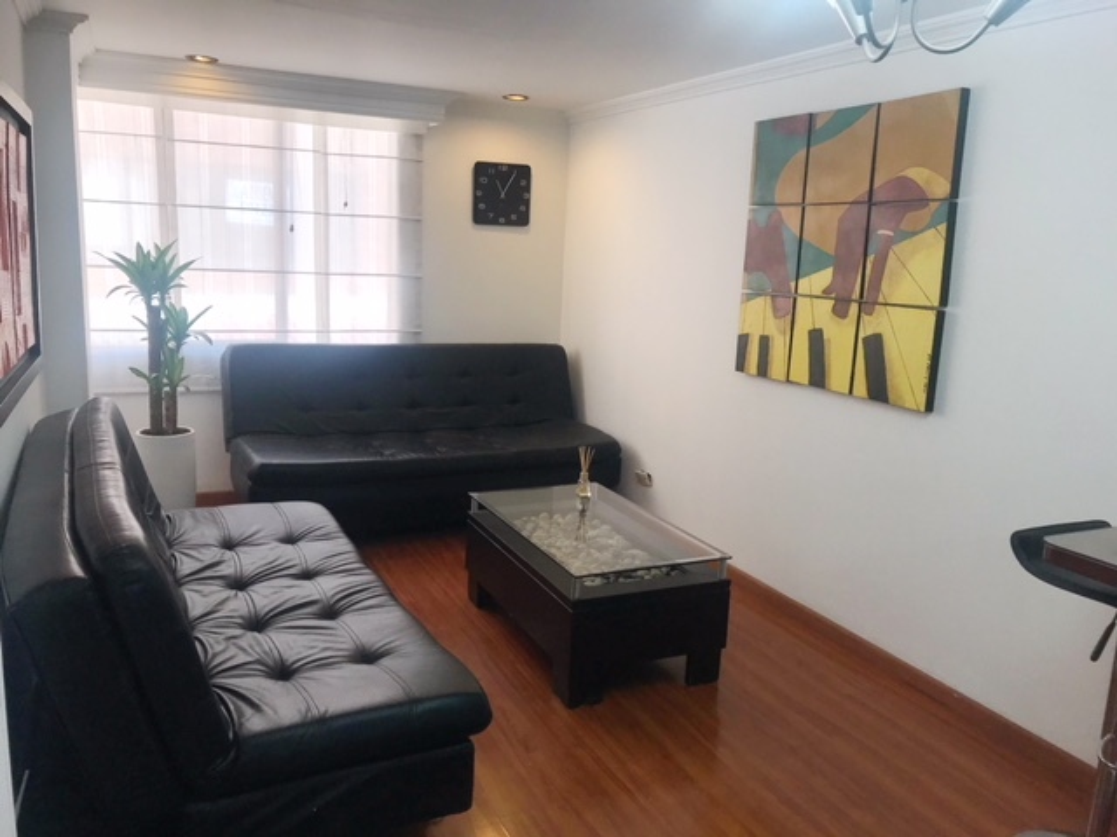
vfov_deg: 49.7
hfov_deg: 63.4
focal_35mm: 28
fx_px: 904
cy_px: 418
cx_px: 558
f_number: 1.8
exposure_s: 1/120
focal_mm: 3.99
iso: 25
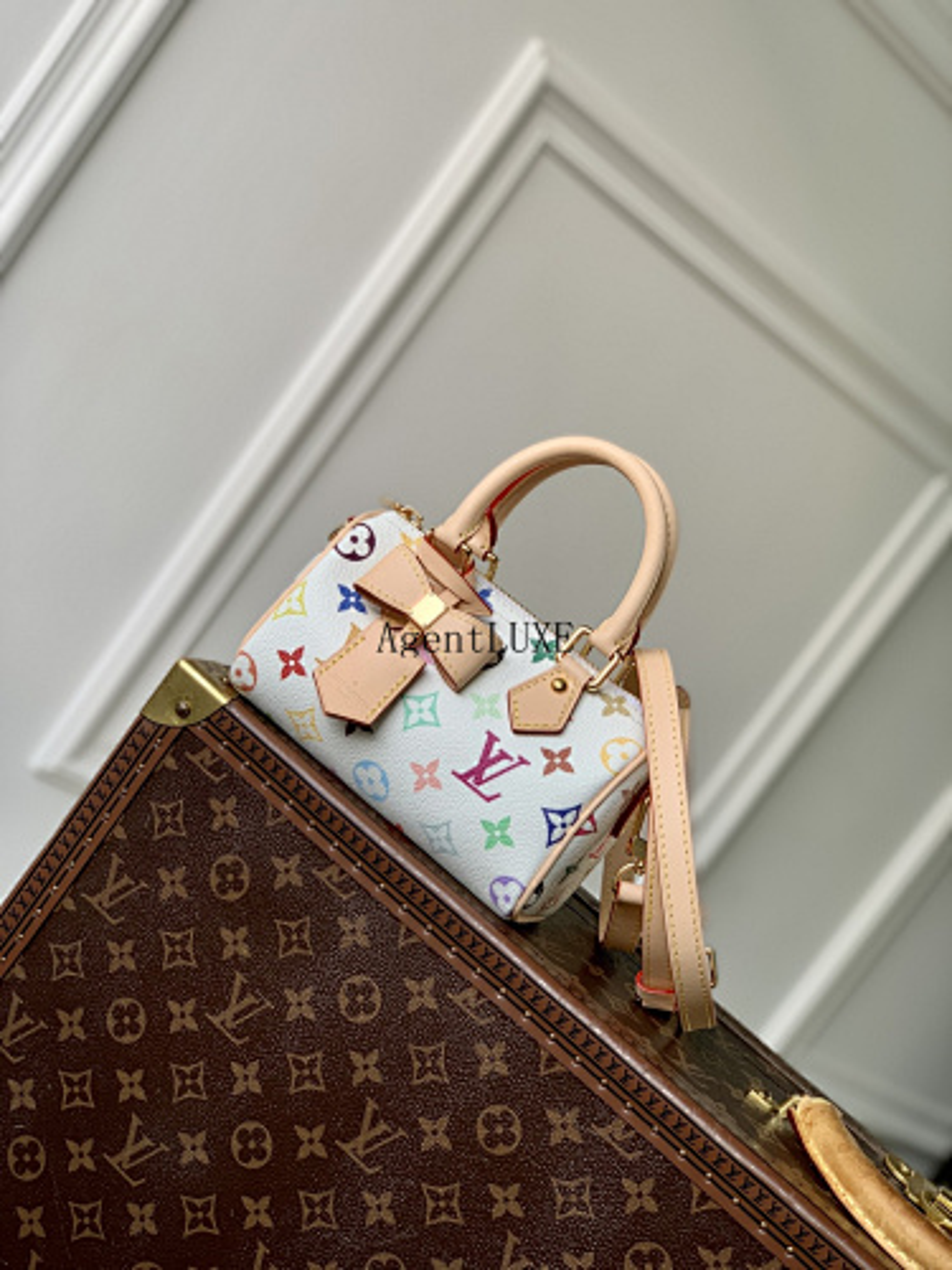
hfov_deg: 28.0
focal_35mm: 52
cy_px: 635
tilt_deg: -6.8
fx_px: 1907
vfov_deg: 36.8
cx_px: 476
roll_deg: -36.0
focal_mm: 6
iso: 16
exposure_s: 1/122
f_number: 2.4
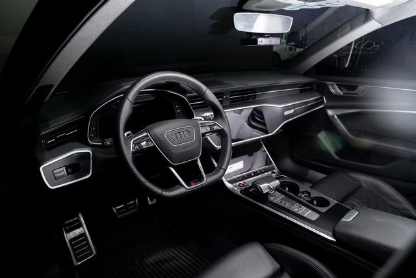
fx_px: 277
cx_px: 208
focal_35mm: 24
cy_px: 139
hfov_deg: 73.7
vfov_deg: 53.2
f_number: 5.6
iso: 250
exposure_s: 1/160
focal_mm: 24
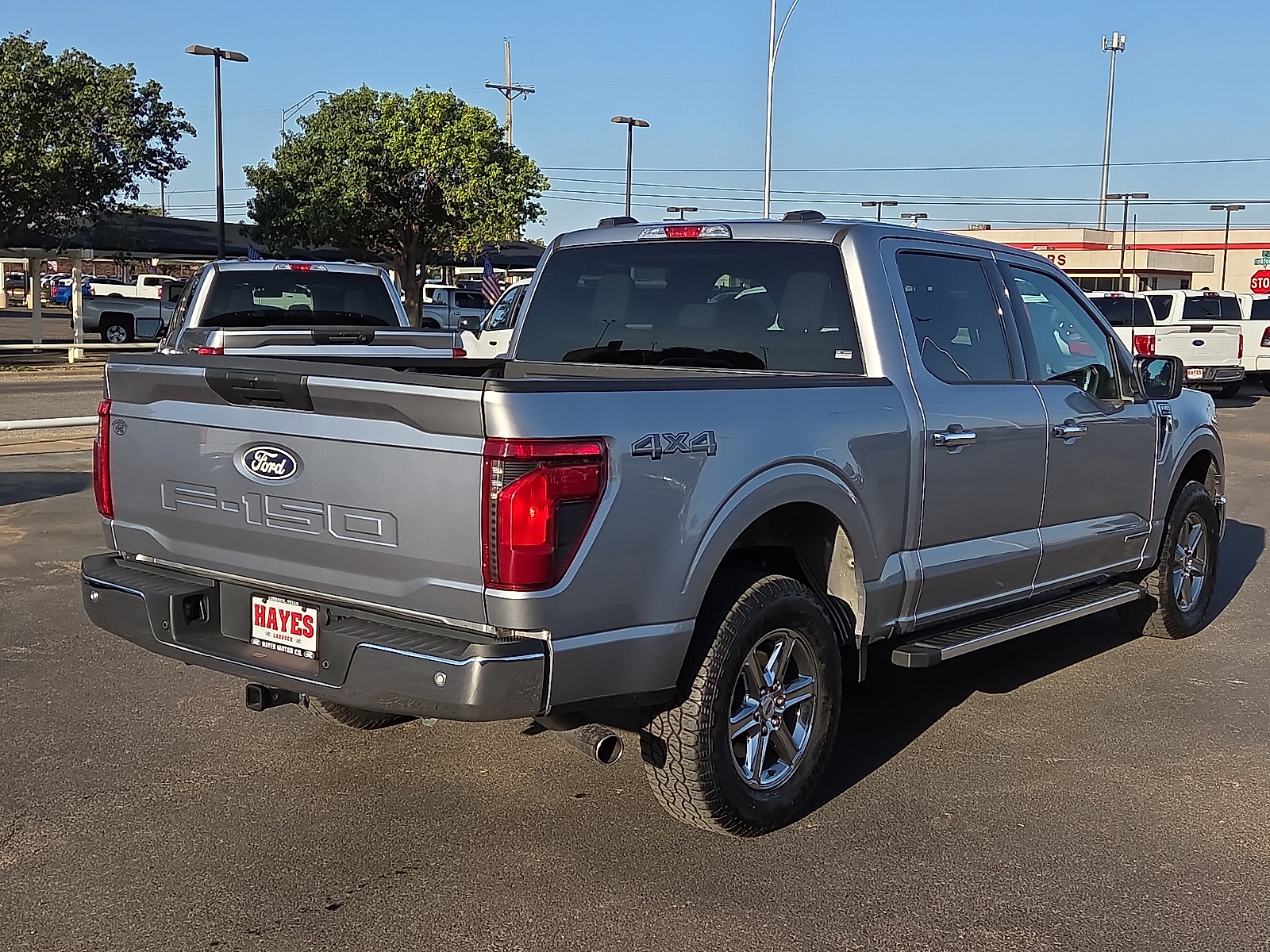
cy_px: 476
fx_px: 1468
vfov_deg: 36.0
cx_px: 635
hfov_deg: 46.8
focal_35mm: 40
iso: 25
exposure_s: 1/1429
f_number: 1.8
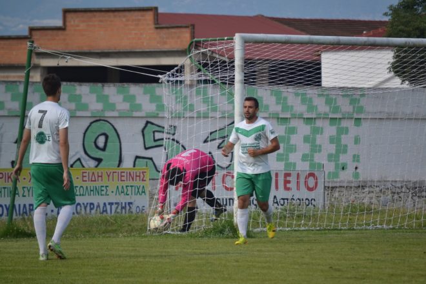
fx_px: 3550
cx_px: 213
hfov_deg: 6.9
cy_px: 142
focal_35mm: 300
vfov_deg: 4.6
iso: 400
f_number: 5.6
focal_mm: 200
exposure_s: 1/1250
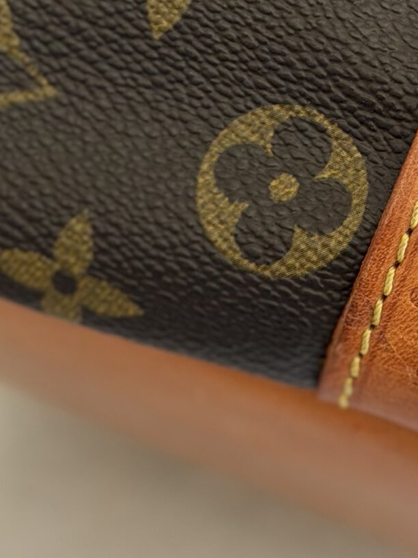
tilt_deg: -33.7
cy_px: 81
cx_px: 485
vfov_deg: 13.1
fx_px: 2416
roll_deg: -17.7
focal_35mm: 150
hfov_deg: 9.8
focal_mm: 6.76
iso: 125
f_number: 1.78
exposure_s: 1/60
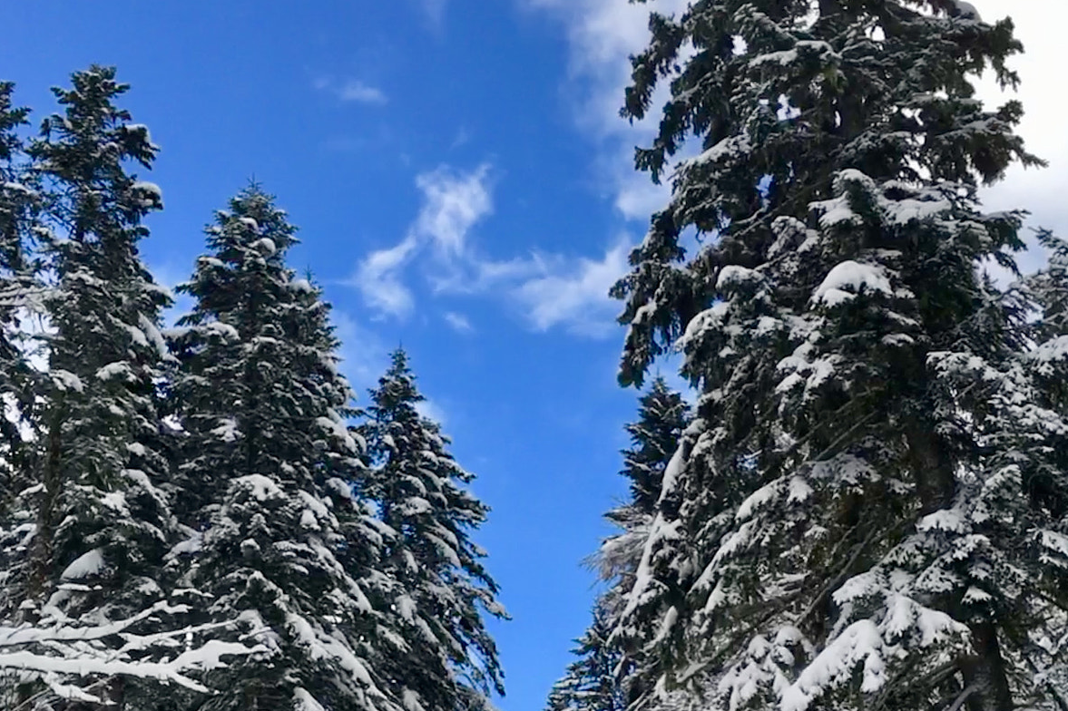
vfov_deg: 32.0
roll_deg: +3.2
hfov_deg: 47.4
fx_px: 1216
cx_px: 542
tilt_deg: +23.5
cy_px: 542
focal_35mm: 41
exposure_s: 1/663
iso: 25
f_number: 2.2
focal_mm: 4.15
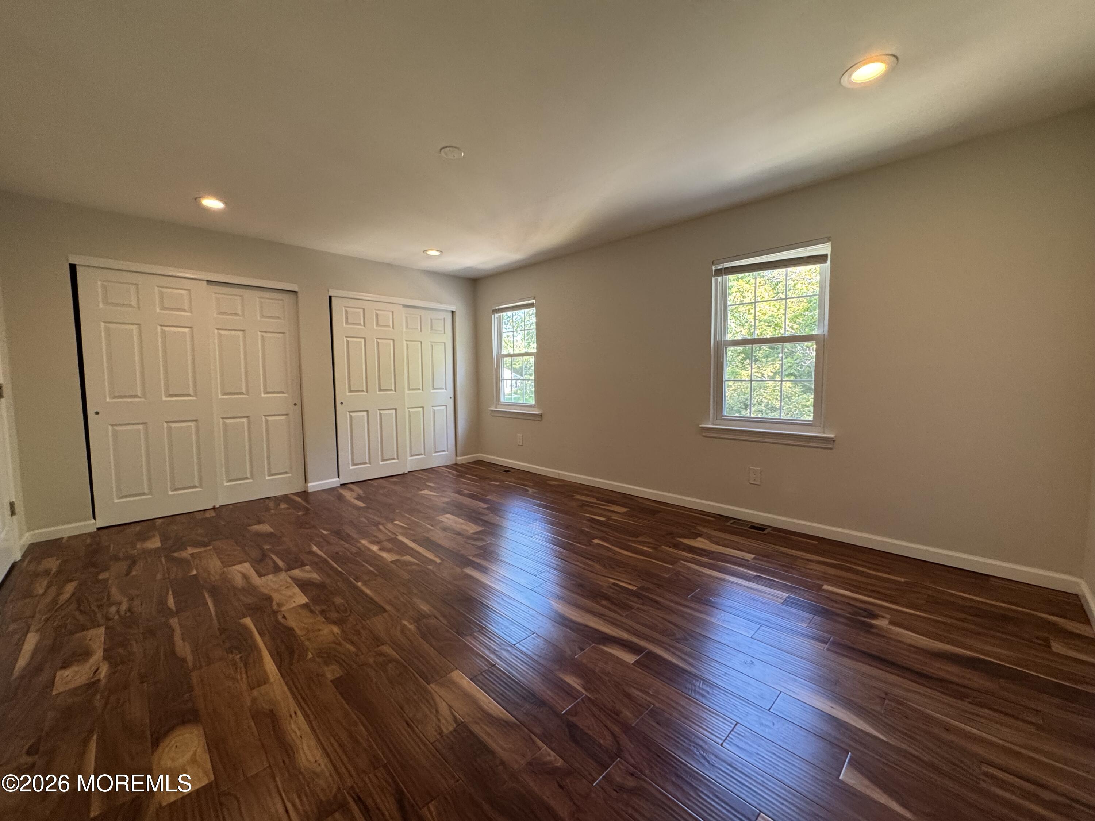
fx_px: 443
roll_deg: +1.0
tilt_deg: -5.4
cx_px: 548
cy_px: 410
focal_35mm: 14
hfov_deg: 102.1
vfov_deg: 85.7
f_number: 2.2
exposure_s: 1/60
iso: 250
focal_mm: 2.22
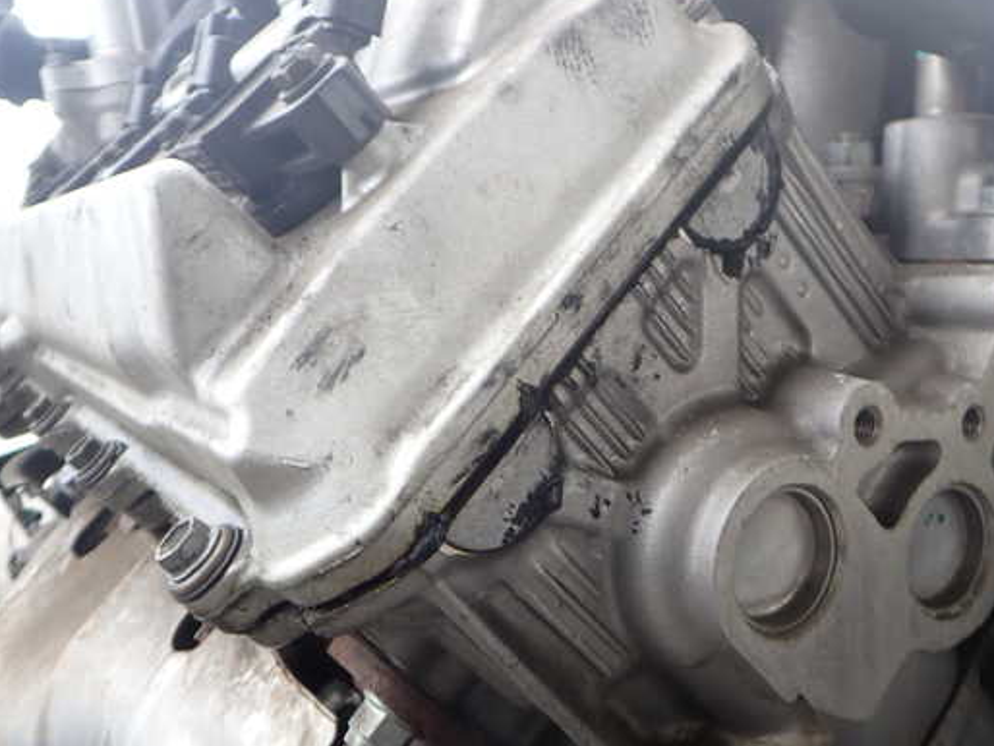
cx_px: 541
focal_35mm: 35
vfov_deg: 40.7
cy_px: 361
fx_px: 1005
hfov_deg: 52.5
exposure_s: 1/125
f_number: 2.3
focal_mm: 5.4
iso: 125
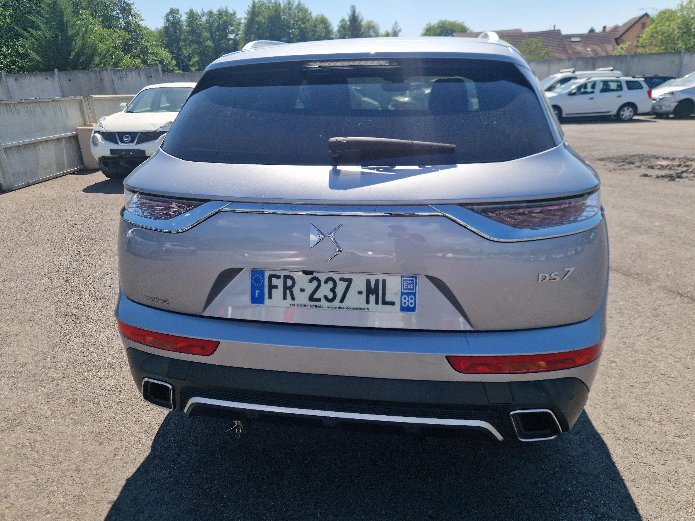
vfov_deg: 58.9
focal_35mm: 23
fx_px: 462
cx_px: 348
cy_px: 260
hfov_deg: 73.9
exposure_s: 1/1429
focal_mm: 5.4
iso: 50
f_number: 1.8
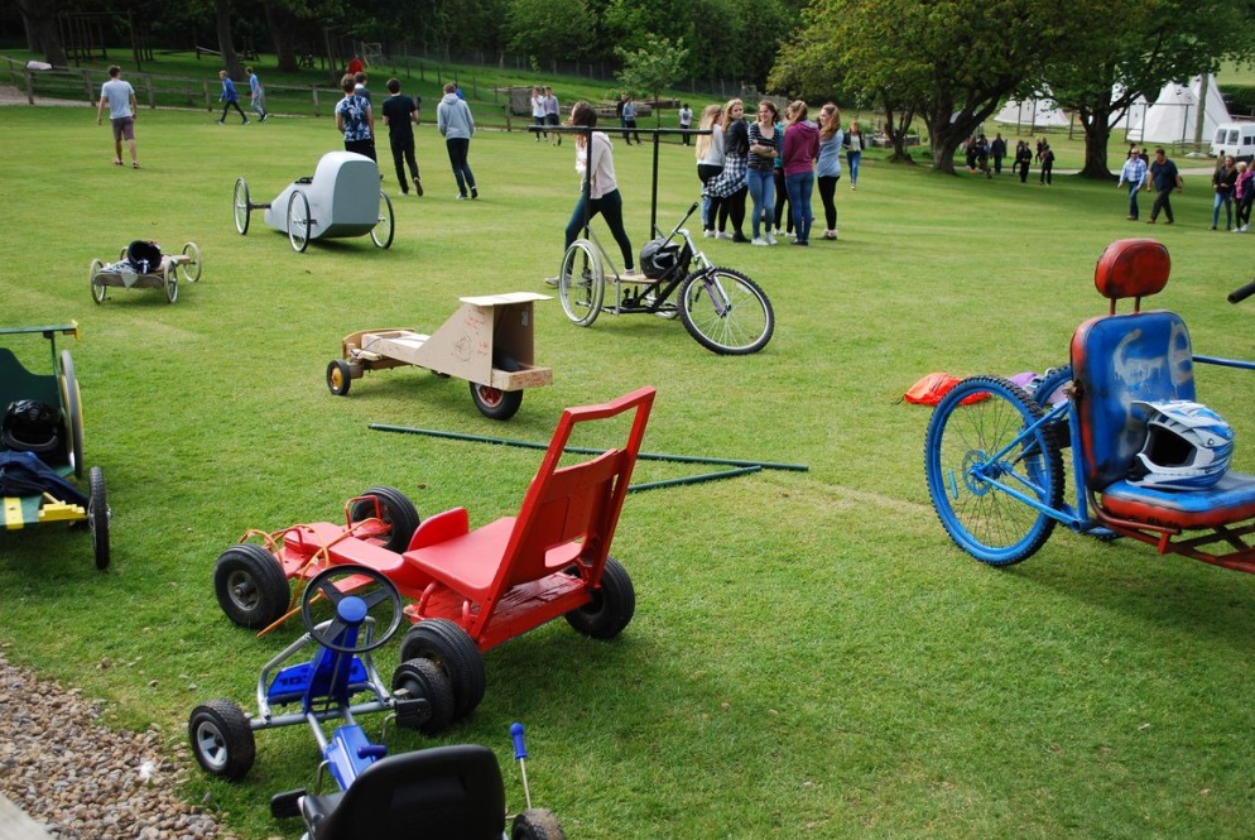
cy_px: 431
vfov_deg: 39.0
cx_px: 625
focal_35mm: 34
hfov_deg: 55.7
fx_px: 1186
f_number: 4
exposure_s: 1/1000
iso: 200
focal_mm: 22
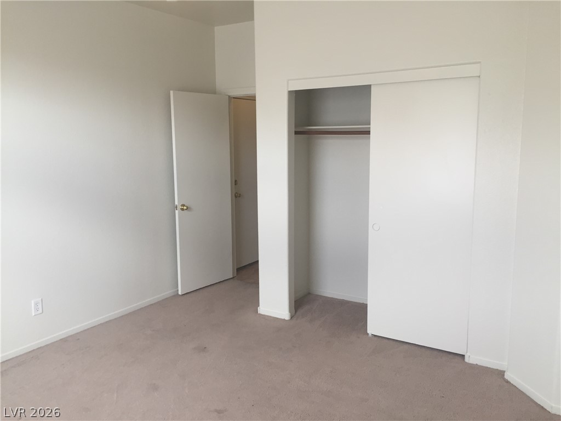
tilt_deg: -7.4
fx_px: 470
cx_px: 280
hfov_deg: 61.7
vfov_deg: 48.2
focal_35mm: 29
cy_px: 210
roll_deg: +0.4
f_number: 2.2
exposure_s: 1/40
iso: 32
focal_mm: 4.15
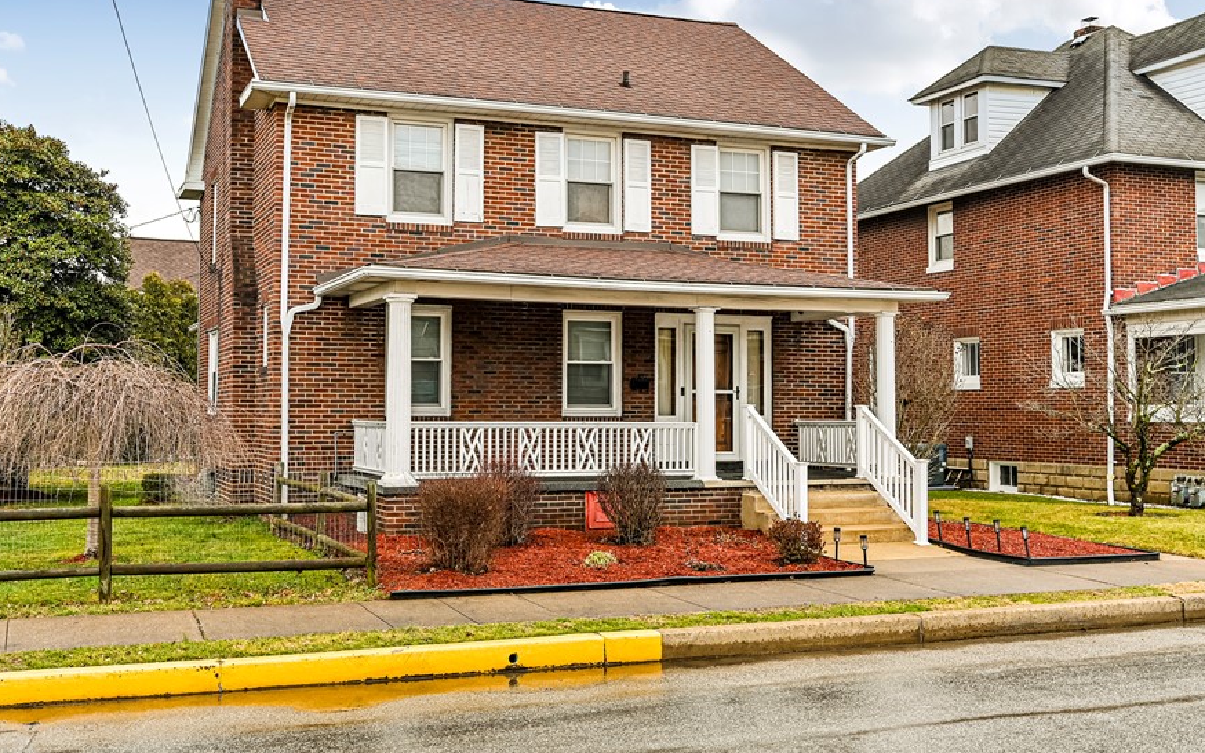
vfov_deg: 33.4
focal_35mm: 38
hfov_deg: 51.4
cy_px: 281
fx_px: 1248
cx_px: 536
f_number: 6.3
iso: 100
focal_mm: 30
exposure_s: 1/20
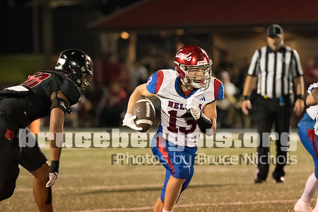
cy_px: 119
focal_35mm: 442
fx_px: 3901
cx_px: 184
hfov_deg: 4.7
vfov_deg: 3.1
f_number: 2.8
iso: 12800
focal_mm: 200
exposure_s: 1/1000
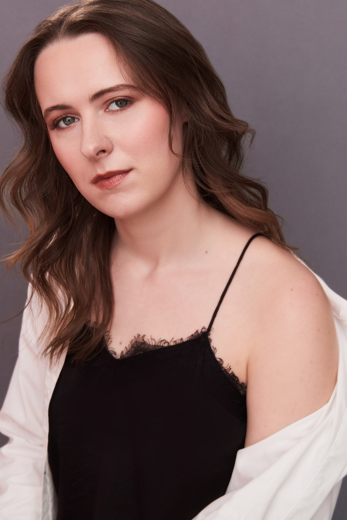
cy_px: 259
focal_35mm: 67
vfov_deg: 30.1
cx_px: 175
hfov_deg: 20.3
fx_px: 969
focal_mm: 66
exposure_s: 1/250
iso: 2500
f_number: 11
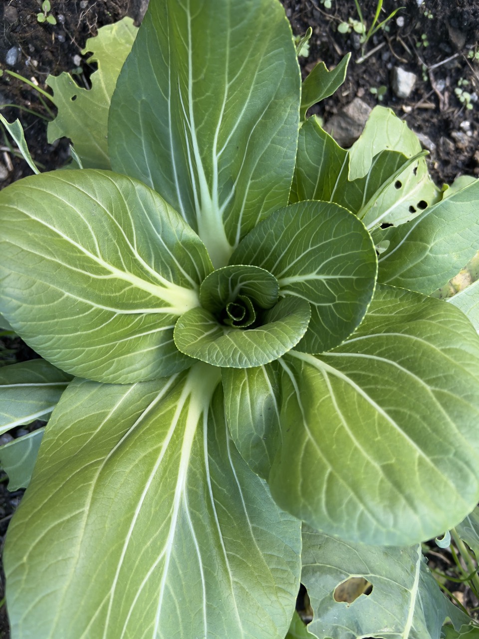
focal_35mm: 26
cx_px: 240
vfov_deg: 67.3
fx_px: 480
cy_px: 320
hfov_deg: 53.1
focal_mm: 5.7
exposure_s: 1/121
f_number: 1.5
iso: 64
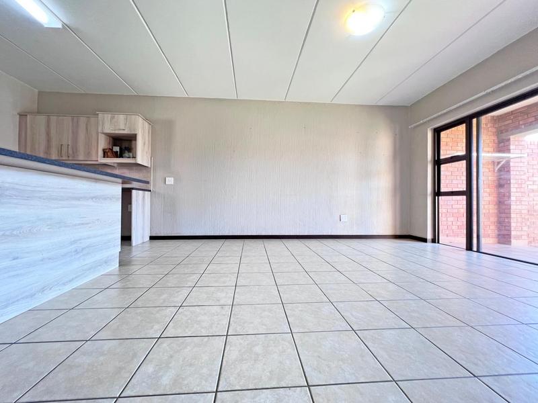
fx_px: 202
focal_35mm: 13
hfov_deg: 106.2
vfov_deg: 89.9
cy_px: 202
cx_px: 269
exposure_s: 1/100
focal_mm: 1.57
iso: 250
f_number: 1.8
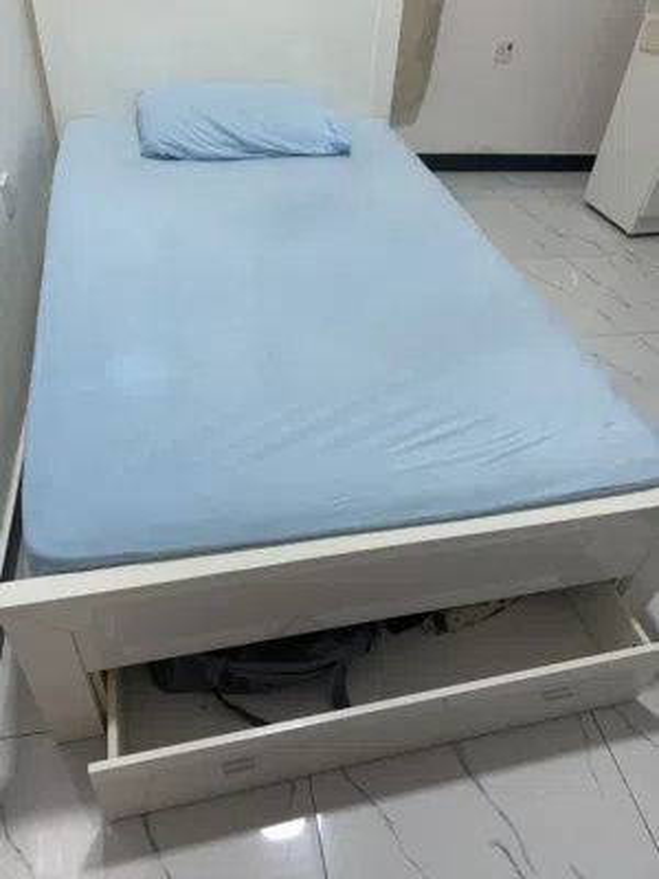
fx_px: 660
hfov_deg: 53.1
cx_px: 330
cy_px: 440
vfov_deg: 67.3
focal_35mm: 26
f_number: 1.8
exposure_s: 1/60
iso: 200
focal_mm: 4.25
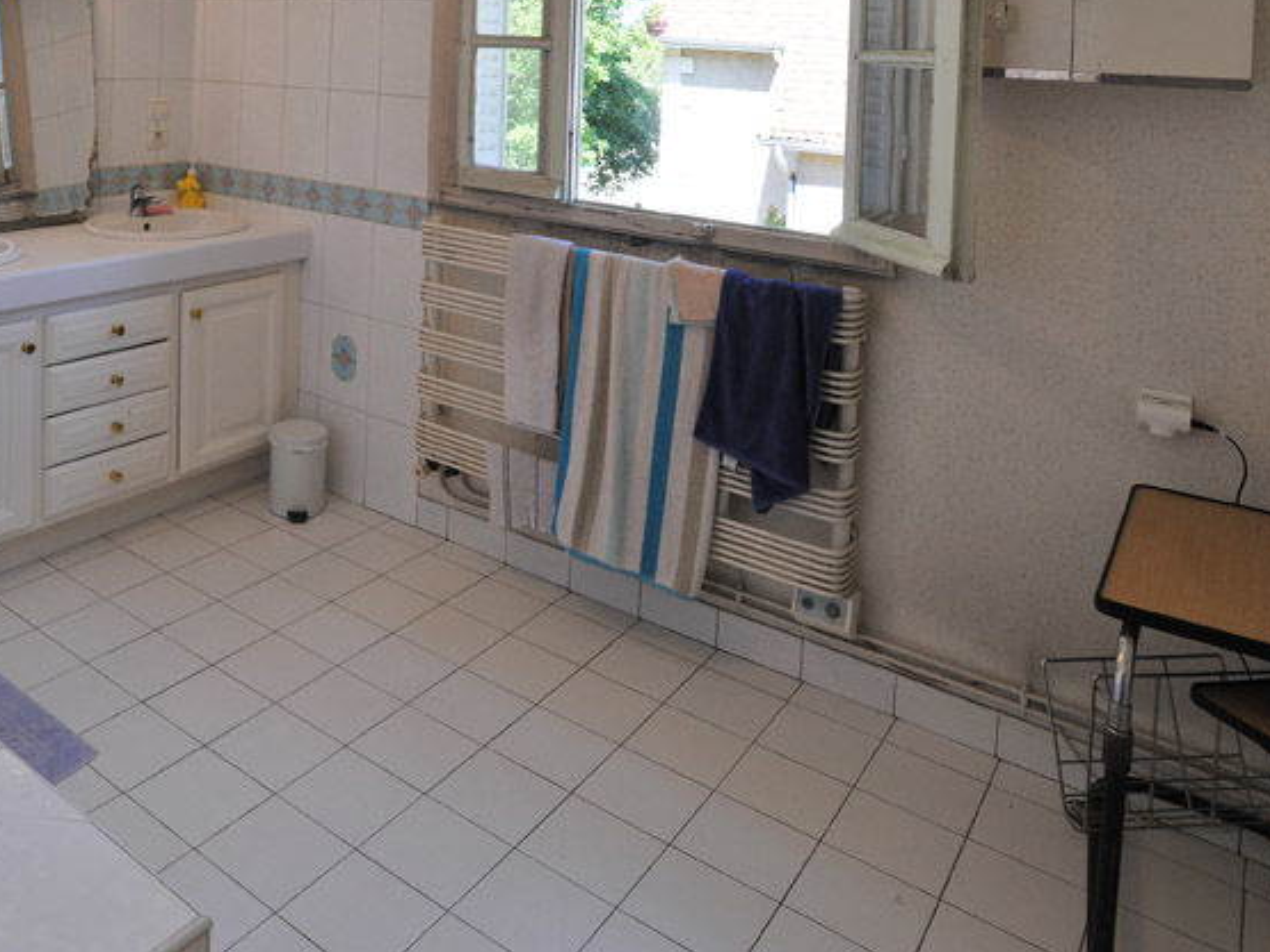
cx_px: 333
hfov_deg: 65.6
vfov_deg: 53.9
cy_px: 323
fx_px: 917
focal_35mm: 25
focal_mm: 17
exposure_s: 1/100
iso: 200
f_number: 5
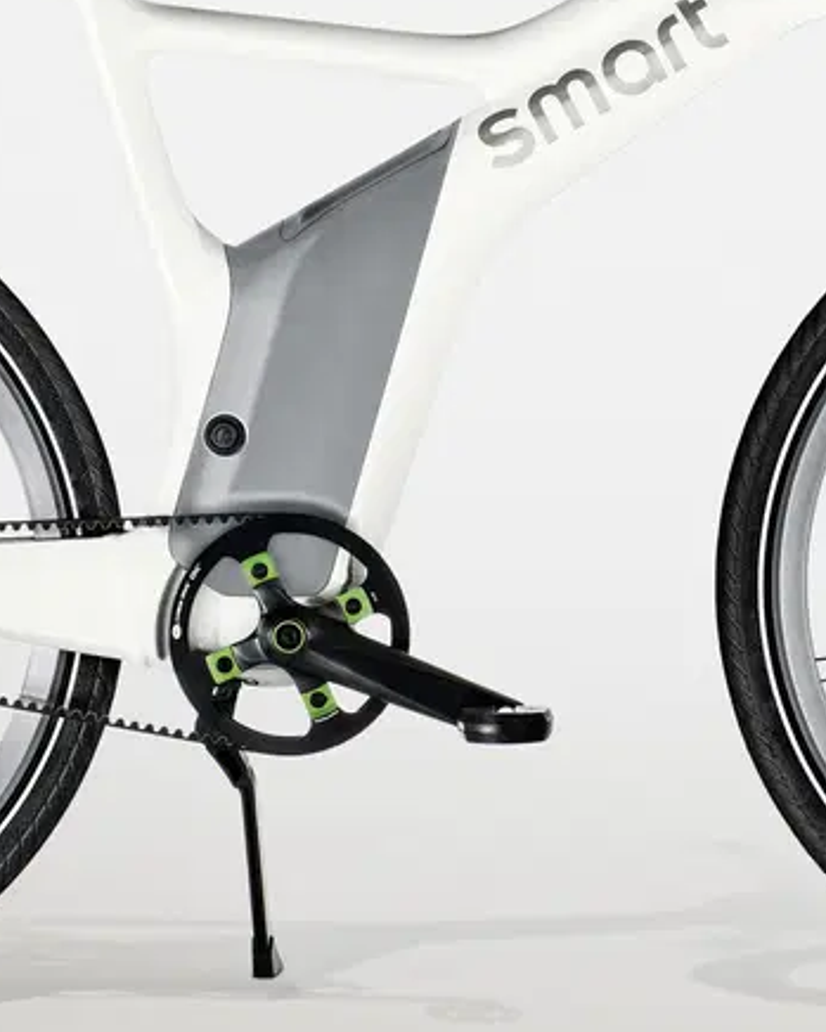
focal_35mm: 271
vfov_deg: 7.1
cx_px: 400
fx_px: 8278
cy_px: 267
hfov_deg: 5.7
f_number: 11
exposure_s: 1/160
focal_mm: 105
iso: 100
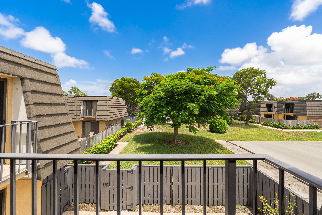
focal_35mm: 14
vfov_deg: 81.2
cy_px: 108
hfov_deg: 104.3
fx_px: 125
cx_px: 161
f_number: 9
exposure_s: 1/200
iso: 250
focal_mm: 14
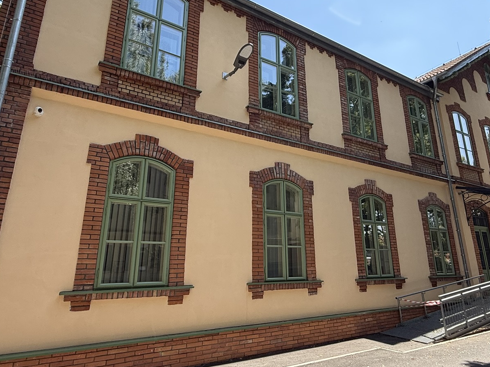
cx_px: 268
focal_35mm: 24
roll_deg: +0.1
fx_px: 340
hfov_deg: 71.4
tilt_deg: +16.9
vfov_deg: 56.6
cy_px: 161
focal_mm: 2.22
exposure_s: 1/472
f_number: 2.2
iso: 64
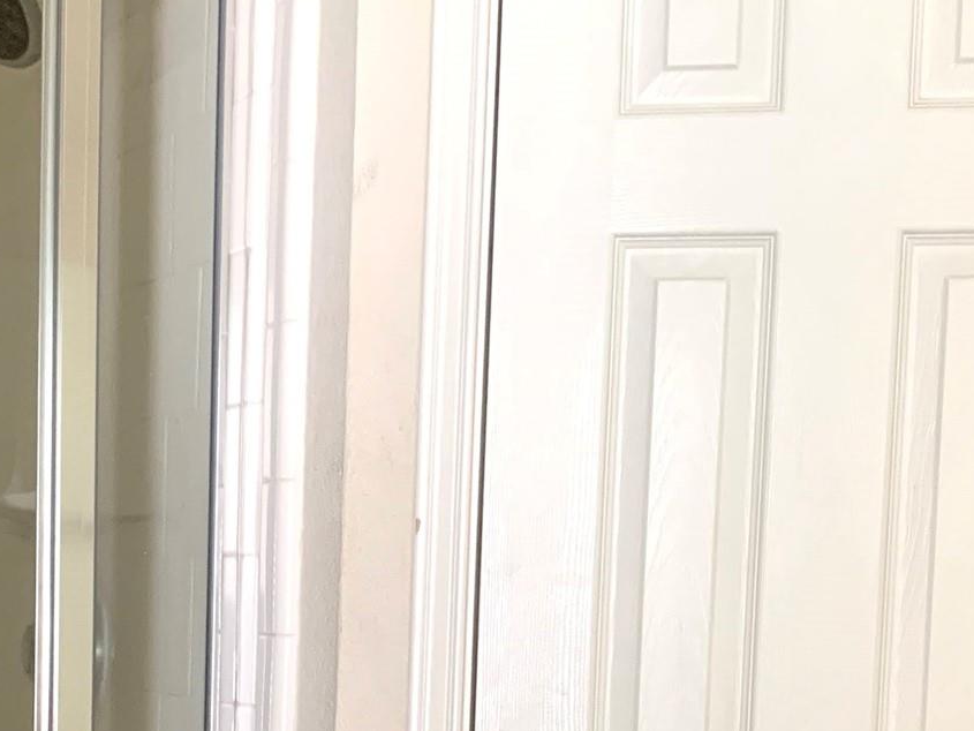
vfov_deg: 22.4
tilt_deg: -4.2
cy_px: 729
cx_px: 353
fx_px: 1773
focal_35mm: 63
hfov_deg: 30.6
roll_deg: -1.7
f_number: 1.8
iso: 160
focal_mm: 4.25
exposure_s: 1/60
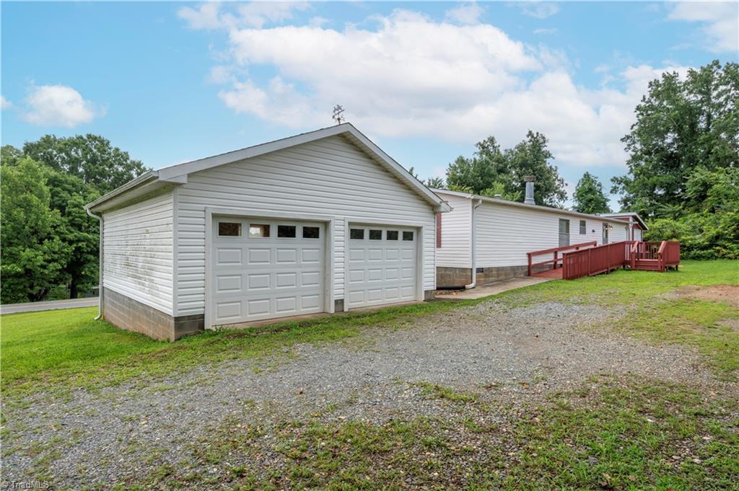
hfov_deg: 87.0
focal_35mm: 19
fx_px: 390
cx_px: 370
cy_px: 246
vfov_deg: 64.5
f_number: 11
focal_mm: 19
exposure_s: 1/500
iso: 800
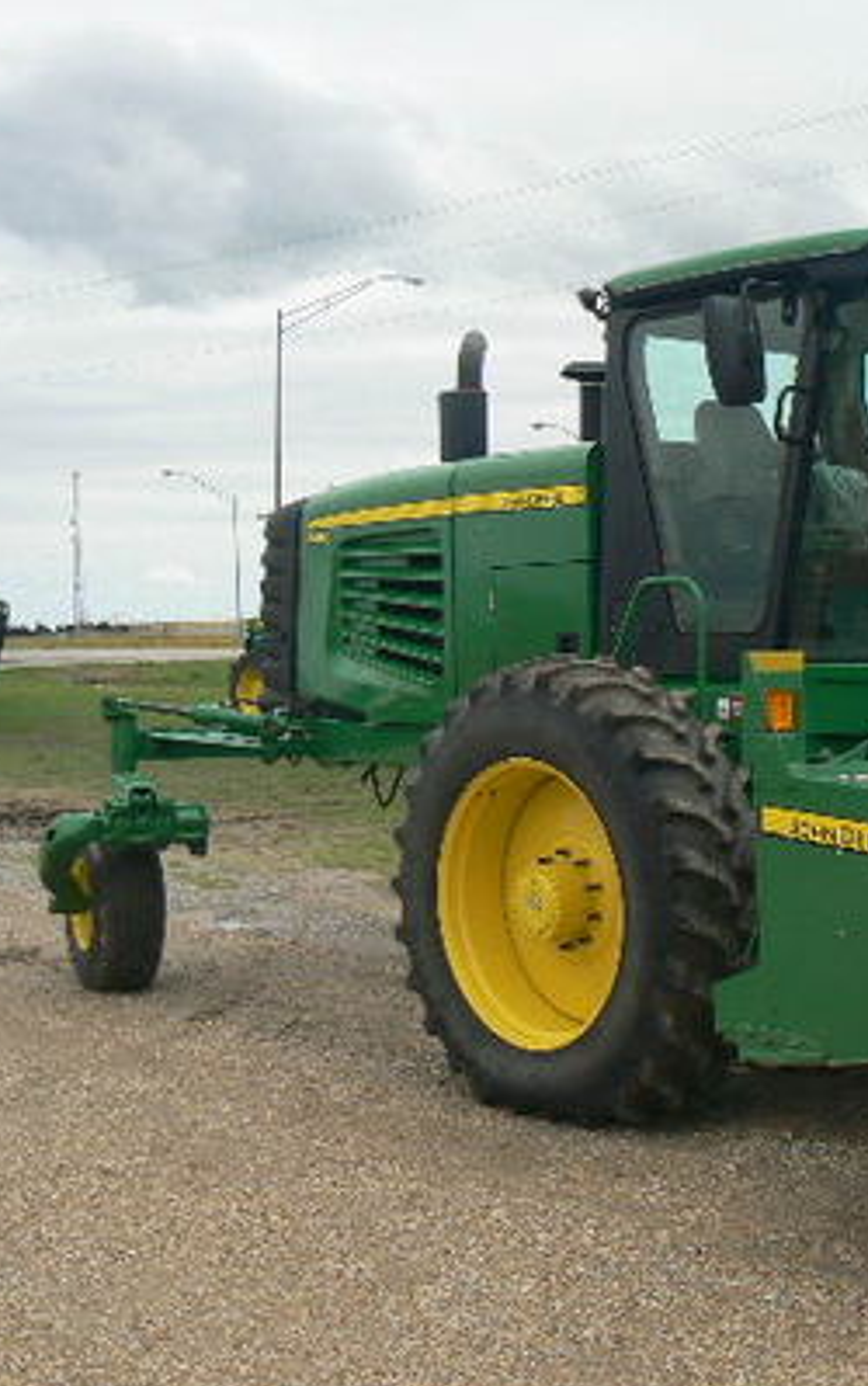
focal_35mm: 52
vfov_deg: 38.8
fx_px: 1965
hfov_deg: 23.7
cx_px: 889
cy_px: 702
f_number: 6.3
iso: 80
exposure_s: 1/500
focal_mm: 6
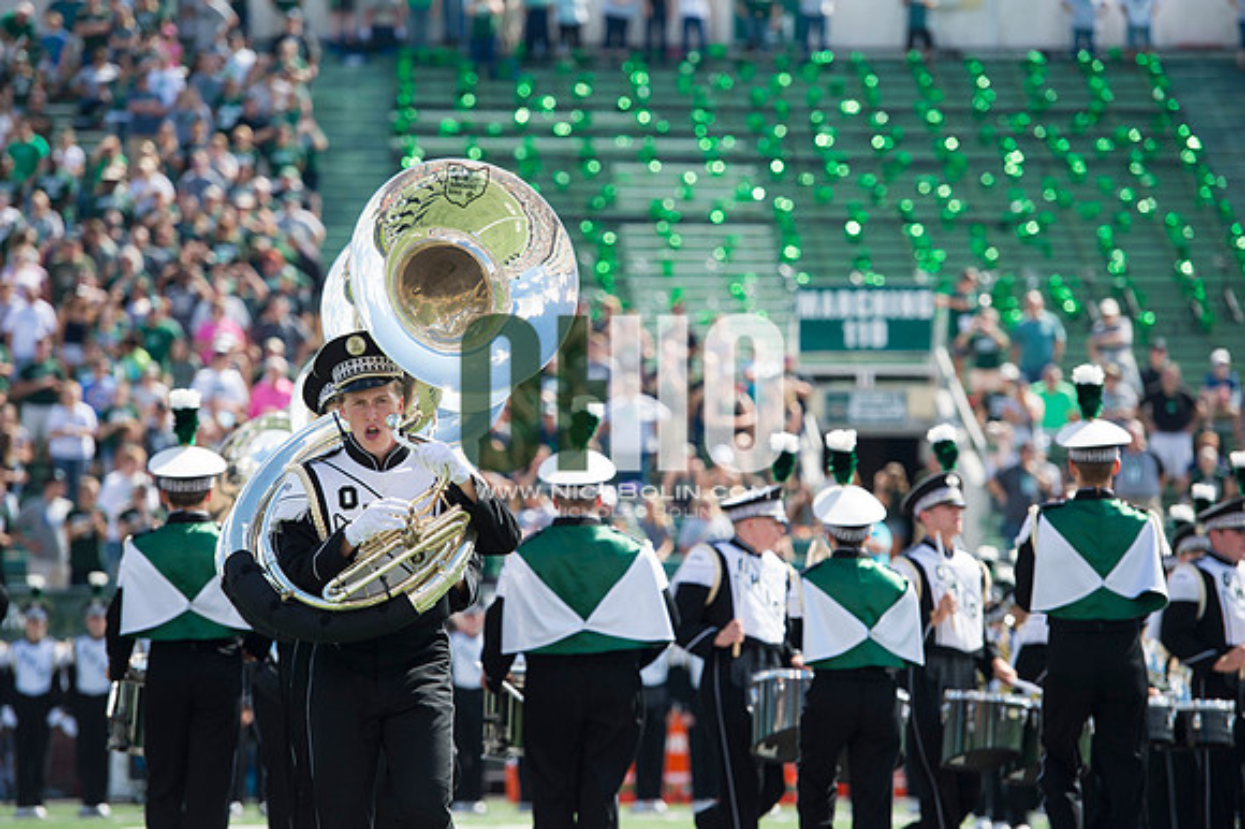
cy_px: 414
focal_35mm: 175
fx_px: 6048
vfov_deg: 7.8
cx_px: 622
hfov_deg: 11.8
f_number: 4.5
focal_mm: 175
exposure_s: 1/1000
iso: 200
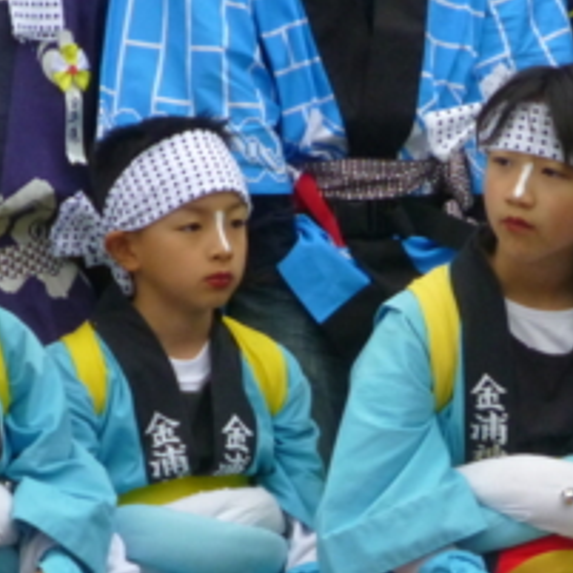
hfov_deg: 3.1
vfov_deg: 3.1
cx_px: 533
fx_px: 10562
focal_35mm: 564
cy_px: 527
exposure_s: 1/320
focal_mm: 38.2
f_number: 5.6
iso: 400
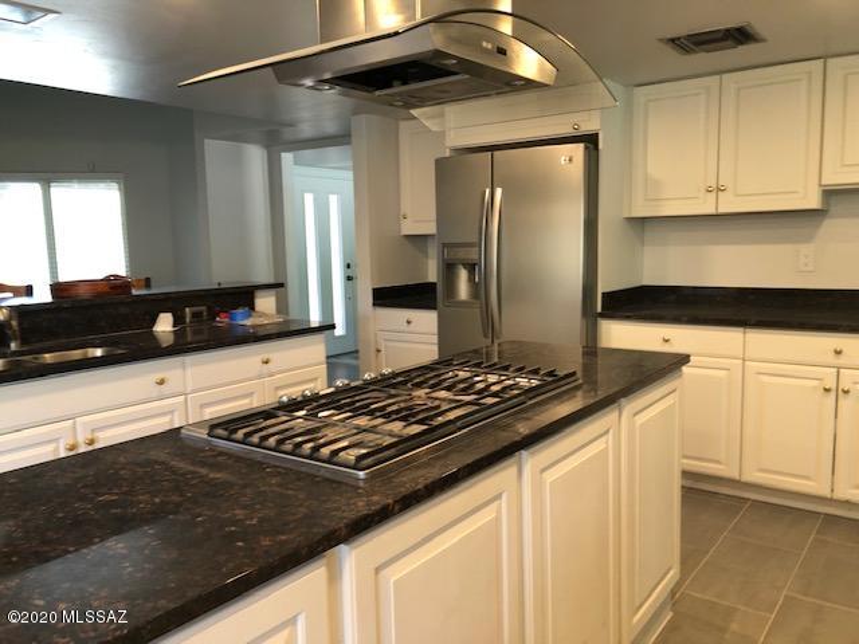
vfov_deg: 49.7
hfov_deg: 63.4
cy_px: 322
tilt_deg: -7.4
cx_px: 430
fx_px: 695
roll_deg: +1.2
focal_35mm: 28
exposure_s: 1/20
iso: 40
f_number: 1.8
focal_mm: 3.99
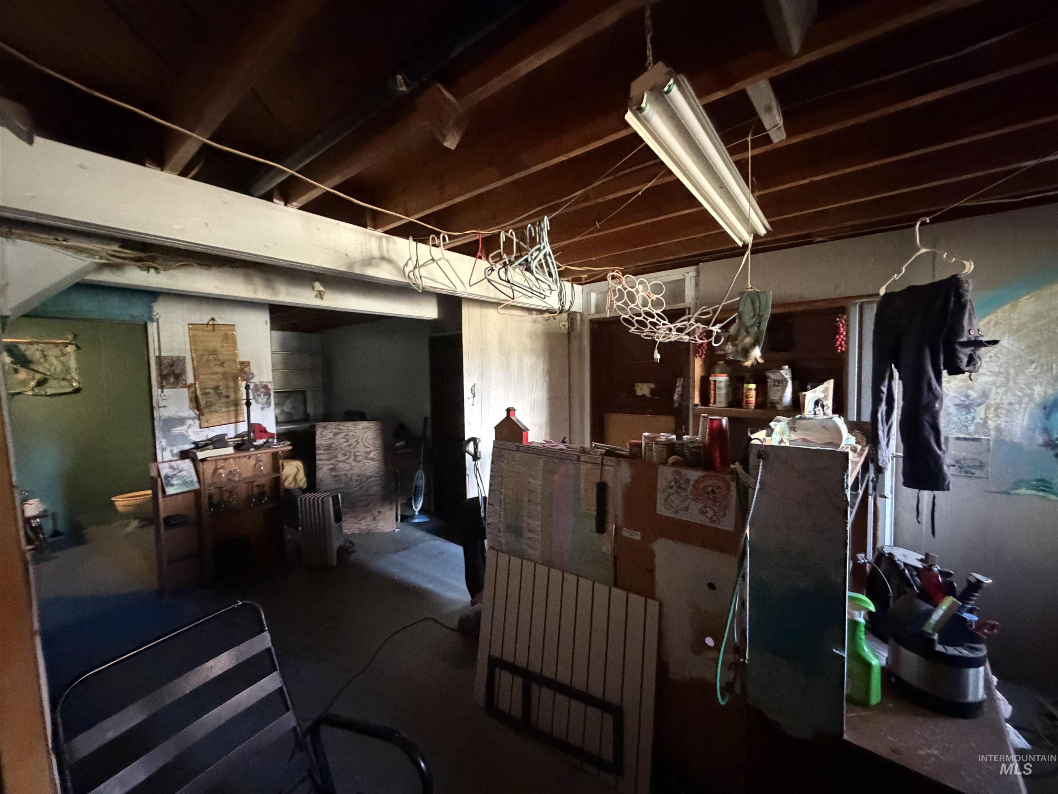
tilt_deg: -4.9
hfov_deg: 102.1
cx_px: 529
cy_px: 397
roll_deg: +3.6
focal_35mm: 14
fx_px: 428
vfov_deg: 85.7
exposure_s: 1/40
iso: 1600
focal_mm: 2.22
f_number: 2.2
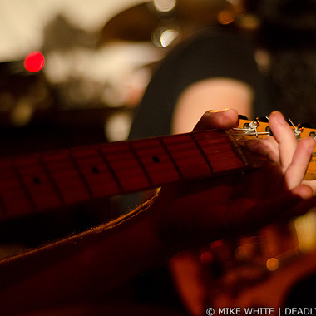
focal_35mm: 97
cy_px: 159
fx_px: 1002
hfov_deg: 17.9
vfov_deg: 17.9
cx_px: 149
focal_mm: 50
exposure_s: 1/50
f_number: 1.8
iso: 2000
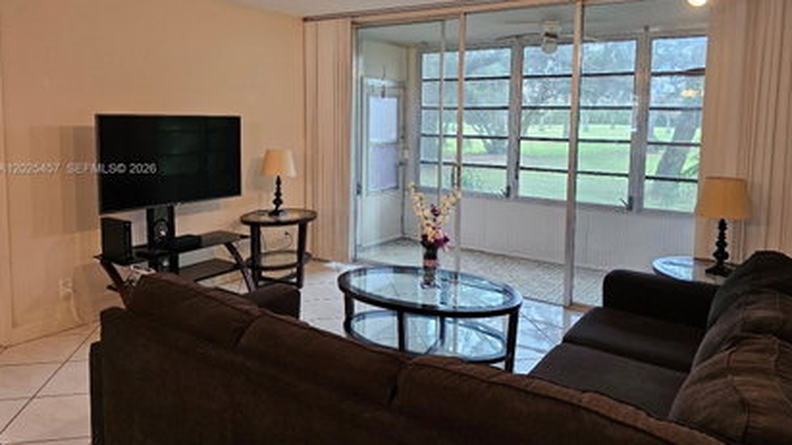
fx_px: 546
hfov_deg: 71.9
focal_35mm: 26
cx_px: 408
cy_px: 170
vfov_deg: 44.0
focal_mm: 6.3
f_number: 1.7
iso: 250
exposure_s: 1/120
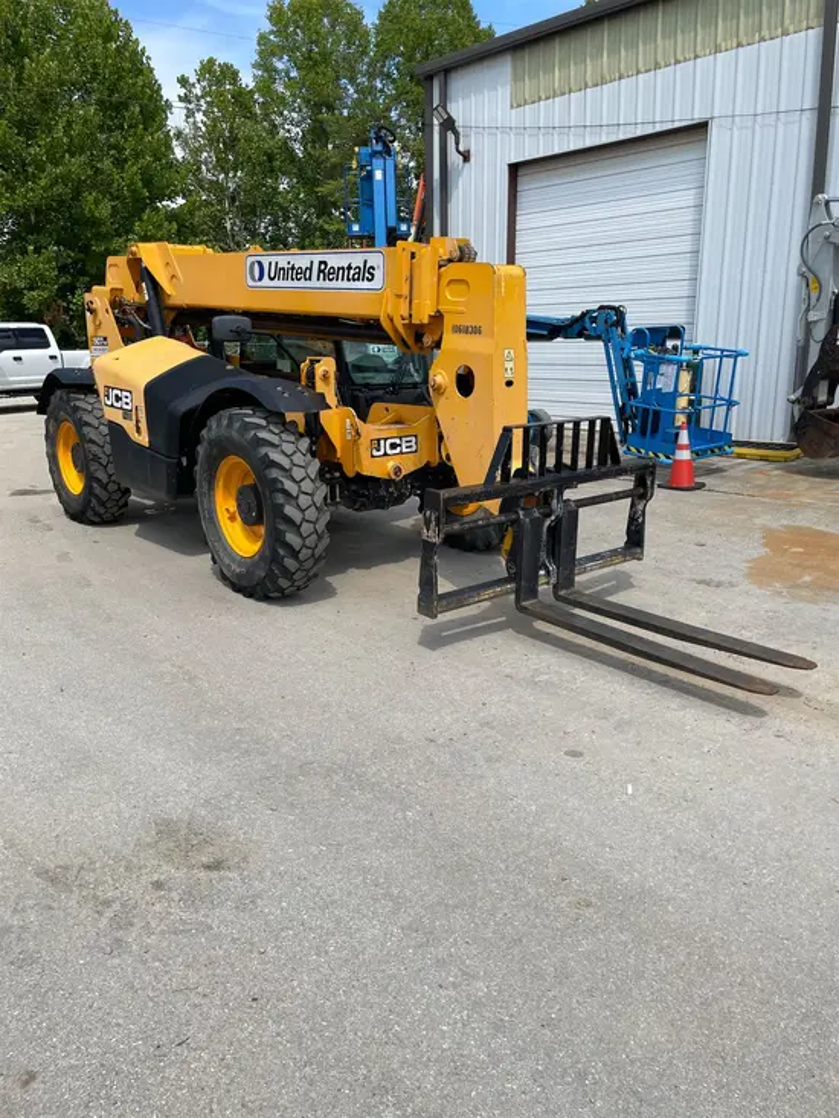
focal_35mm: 26
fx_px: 840
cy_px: 559
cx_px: 420
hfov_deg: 53.1
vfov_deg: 67.3
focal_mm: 4.2
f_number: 1.6
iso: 32
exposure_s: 1/2817
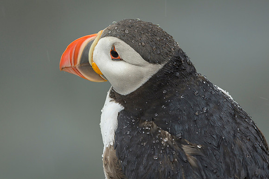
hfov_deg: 2.9
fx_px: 5263
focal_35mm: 705
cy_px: 53
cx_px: 124
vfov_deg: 1.9
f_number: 8
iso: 640
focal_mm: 500
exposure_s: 1/250
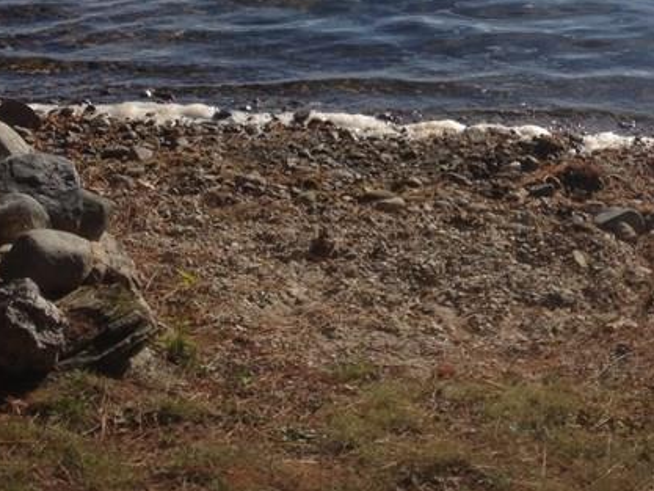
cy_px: -11
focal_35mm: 86
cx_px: 510
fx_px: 1625
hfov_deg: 22.5
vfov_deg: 16.8
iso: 50
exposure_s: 1/2762
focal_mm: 4.28
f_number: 2.4
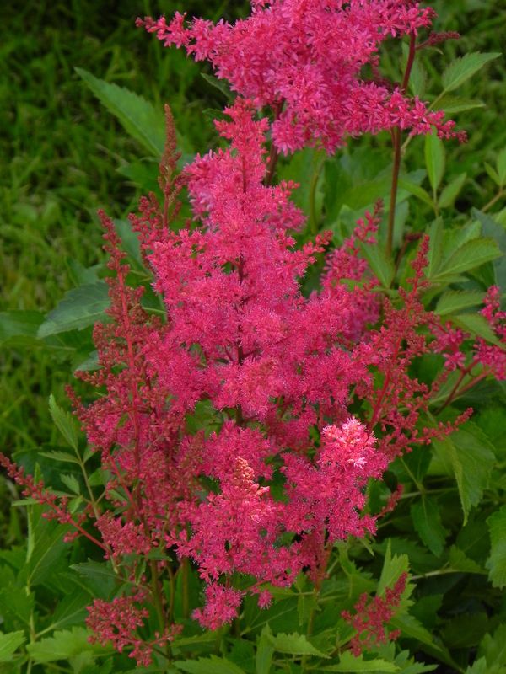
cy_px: 337
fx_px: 3157
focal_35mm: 162
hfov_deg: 9.2
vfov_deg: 12.2
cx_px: 253
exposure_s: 1/250
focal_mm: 28.8
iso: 160
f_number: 5
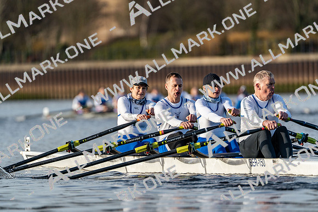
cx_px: 159
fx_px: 5301
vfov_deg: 2.3
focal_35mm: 600
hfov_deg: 3.4
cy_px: 106
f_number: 6.3
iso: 640
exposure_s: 1/2000
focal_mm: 600
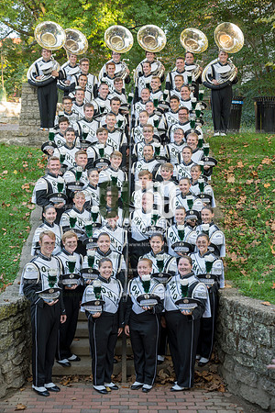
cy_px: 206
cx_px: 138
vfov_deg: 38.2
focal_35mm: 52
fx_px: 596
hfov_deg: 26.0
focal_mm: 52
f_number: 4
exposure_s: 1/40
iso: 125
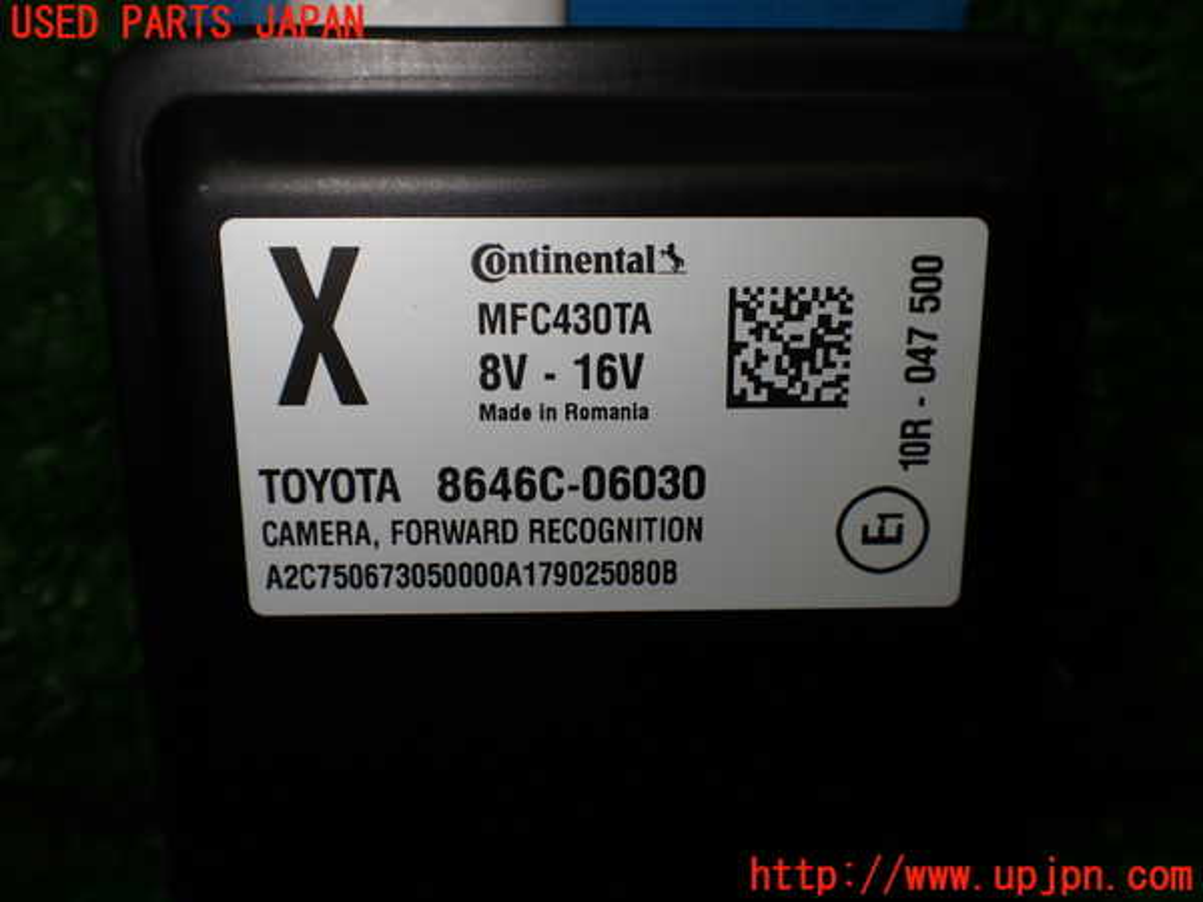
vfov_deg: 46.8
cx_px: 602
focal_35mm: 30
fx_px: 1043
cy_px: 451
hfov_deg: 60.0
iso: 100
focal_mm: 5.4
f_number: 3.2
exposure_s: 1/125
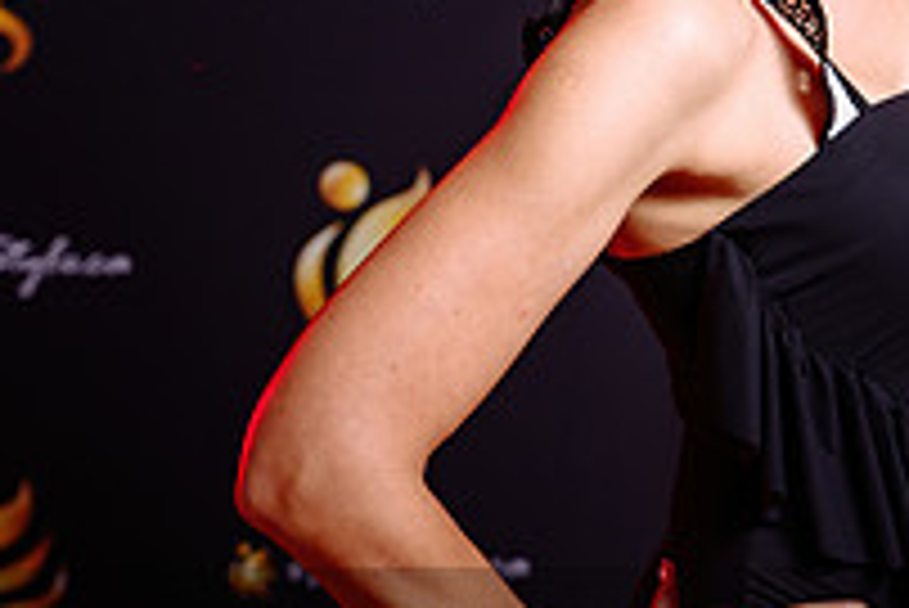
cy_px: 82
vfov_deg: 12.1
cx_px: 810
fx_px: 2855
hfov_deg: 17.8
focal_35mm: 113
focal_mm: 38
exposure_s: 1/160
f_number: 3.5
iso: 100
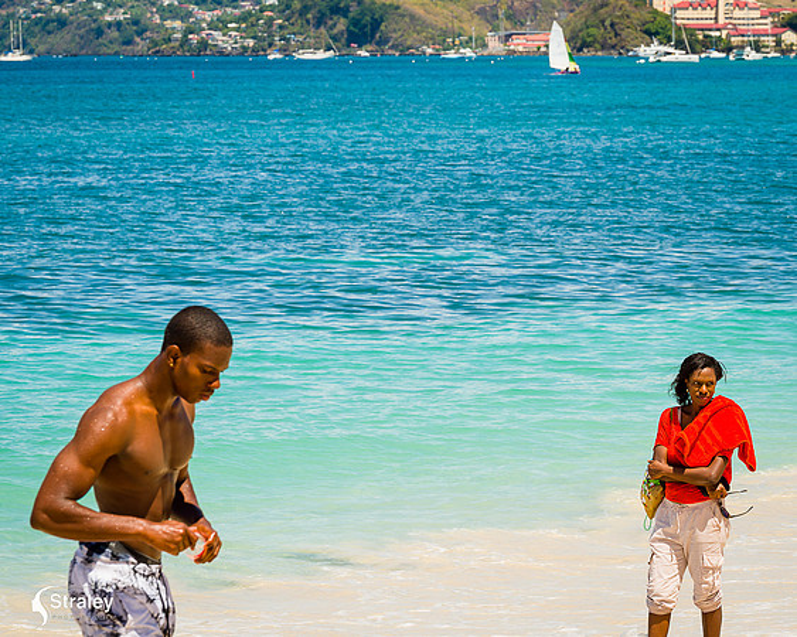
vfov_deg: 9.4
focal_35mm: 163
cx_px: 606
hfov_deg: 11.8
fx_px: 3855
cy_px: 199
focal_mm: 104
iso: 140
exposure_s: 1/320
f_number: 8
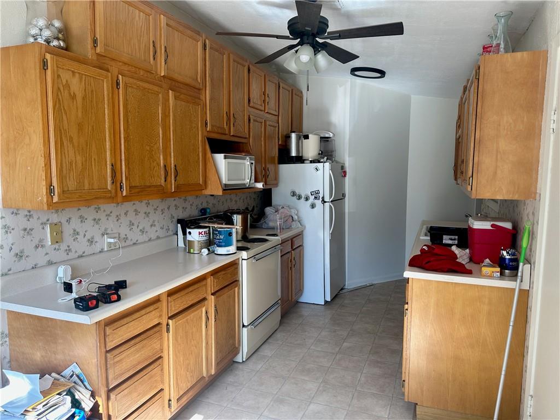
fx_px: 388
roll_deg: -0.4
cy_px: 210
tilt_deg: -6.0
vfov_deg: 56.8
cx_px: 280
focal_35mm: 24
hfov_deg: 71.6
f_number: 1.78
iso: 64
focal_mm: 6.86
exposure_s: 1/182
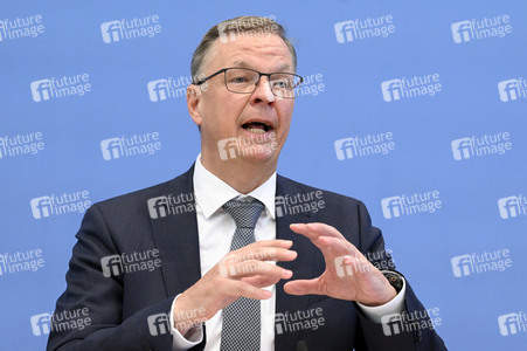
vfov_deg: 13.0
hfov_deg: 19.5
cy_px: 176
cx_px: 264
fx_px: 1536
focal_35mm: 105
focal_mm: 105
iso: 5000
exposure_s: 1/640
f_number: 5.6
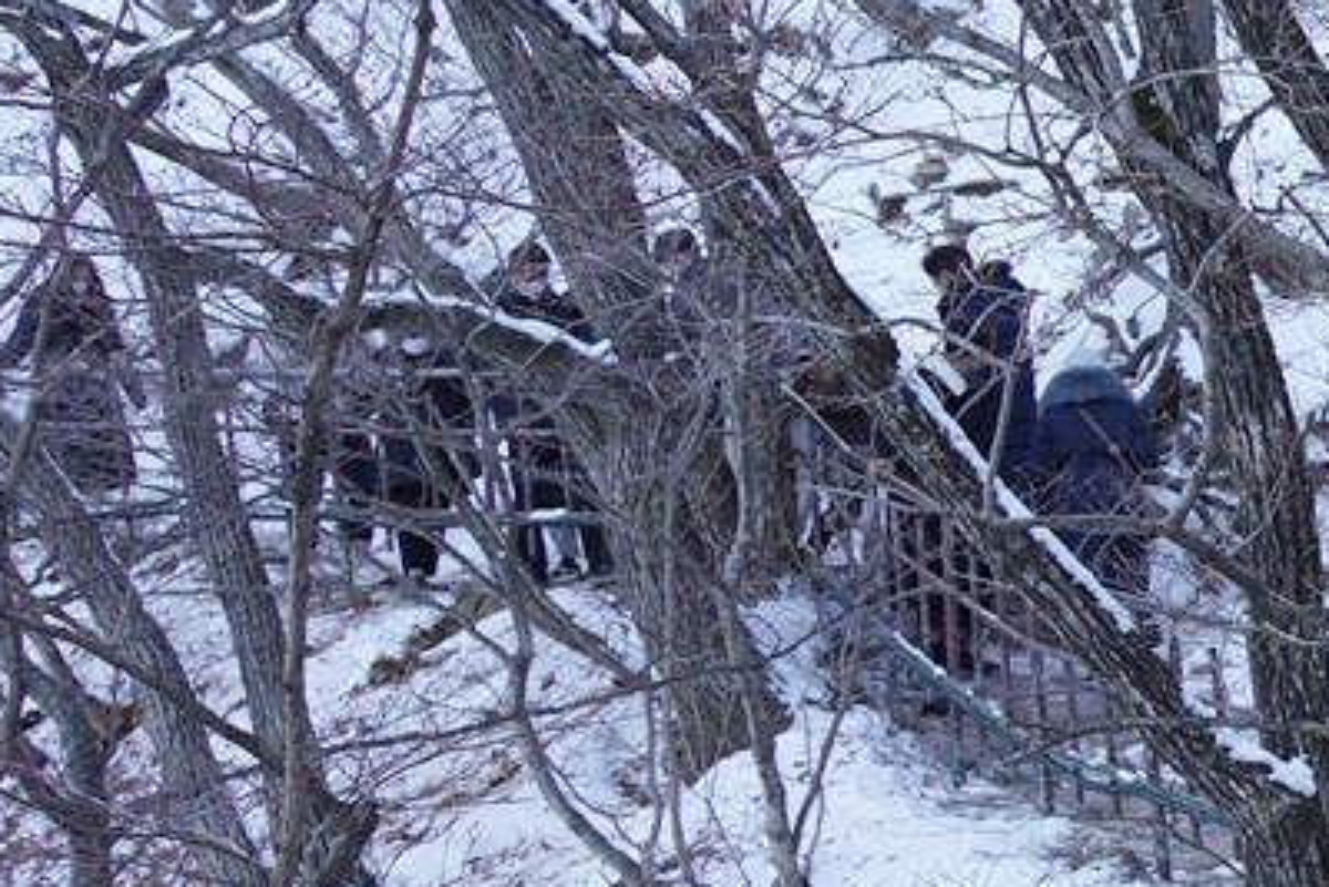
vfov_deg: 9.5
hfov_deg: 11.7
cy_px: 512
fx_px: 5355
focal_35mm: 145
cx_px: 3126
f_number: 5.6
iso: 160
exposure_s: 1/100
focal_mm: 29
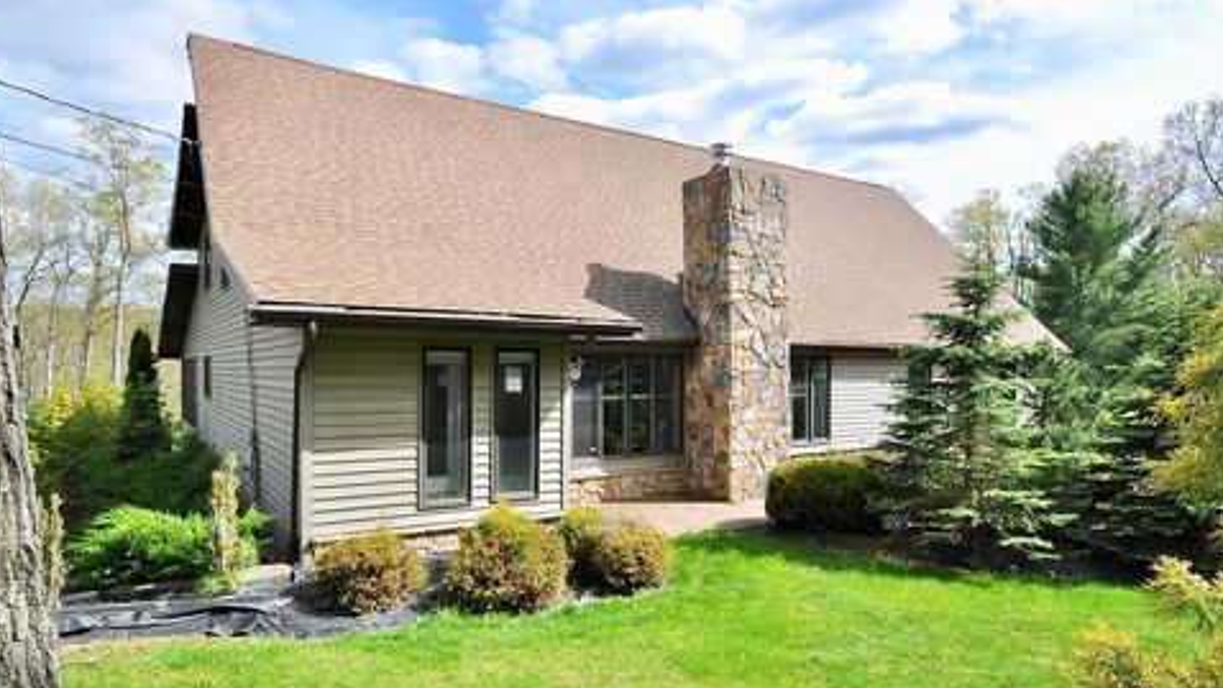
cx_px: 606
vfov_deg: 49.5
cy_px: 361
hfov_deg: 78.7
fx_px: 746
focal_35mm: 23
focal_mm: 14
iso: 200
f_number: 8
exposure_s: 1/200
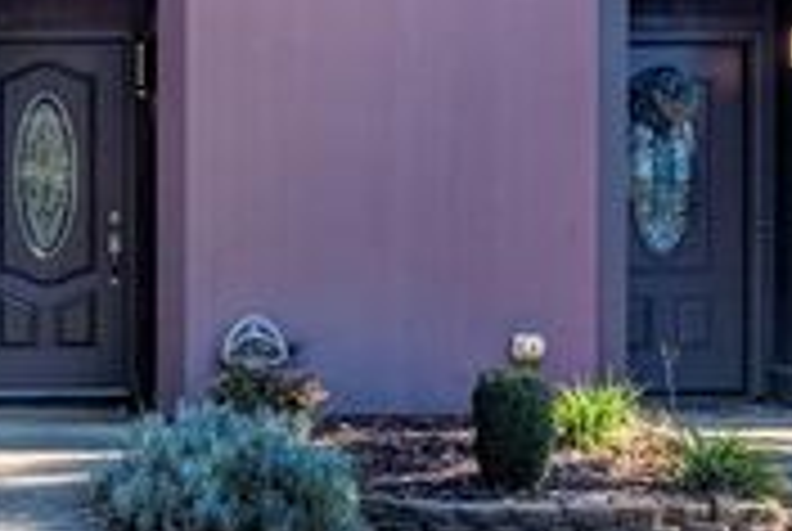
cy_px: -11
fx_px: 1499
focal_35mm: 68
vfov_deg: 19.5
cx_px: 9
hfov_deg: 27.9
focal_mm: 16
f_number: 7.1
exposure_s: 1/125
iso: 200
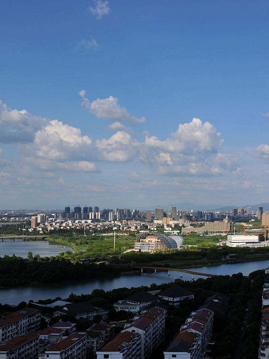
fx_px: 487
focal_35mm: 47
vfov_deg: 40.4
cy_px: 180
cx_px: 246
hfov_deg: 29.5
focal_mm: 32
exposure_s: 1/500
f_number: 10
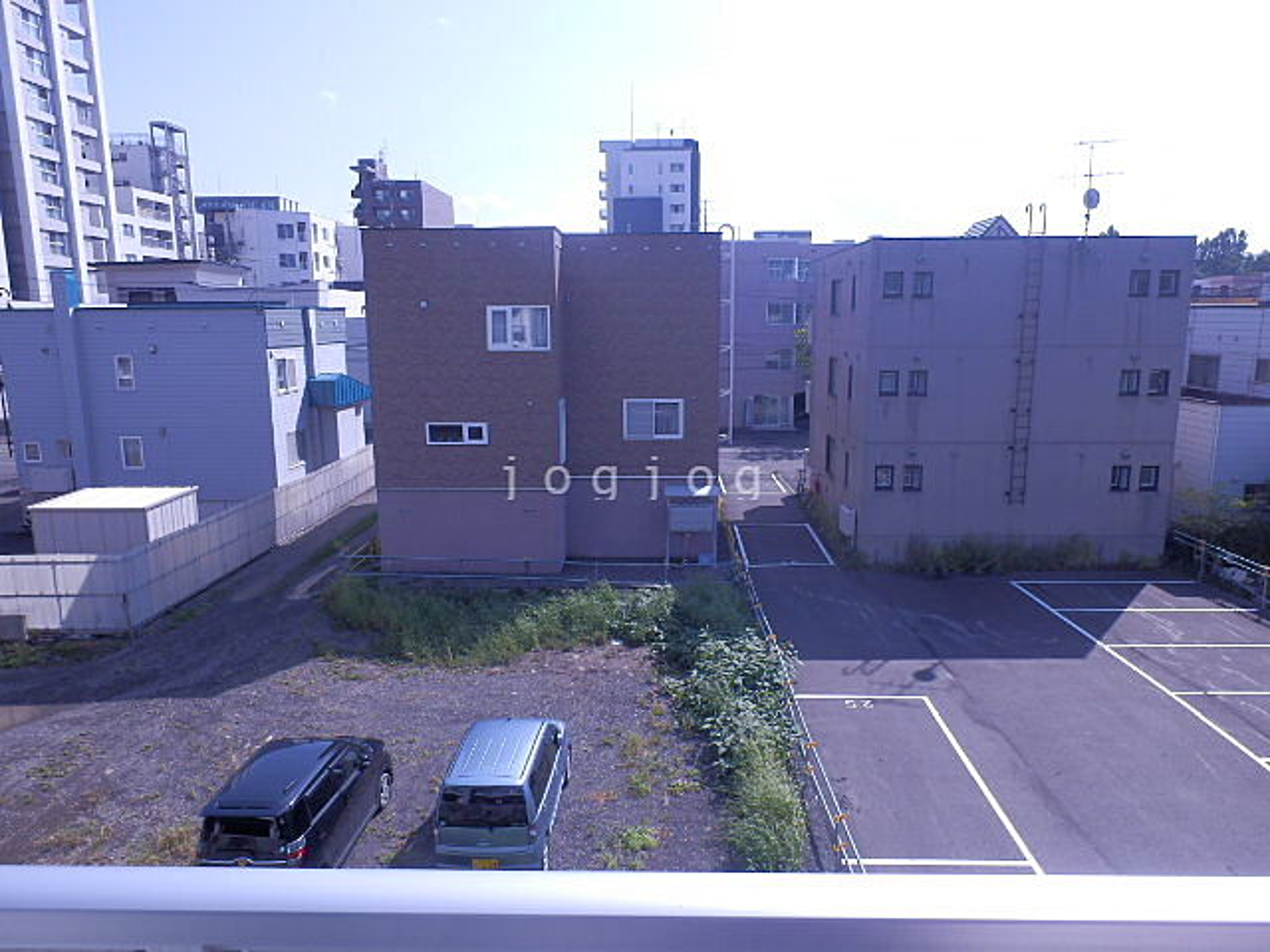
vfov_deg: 56.8
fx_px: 881
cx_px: 635
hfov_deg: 71.6
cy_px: 476
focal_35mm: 24
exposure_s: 1/125
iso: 80
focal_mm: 4.2
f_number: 7.9
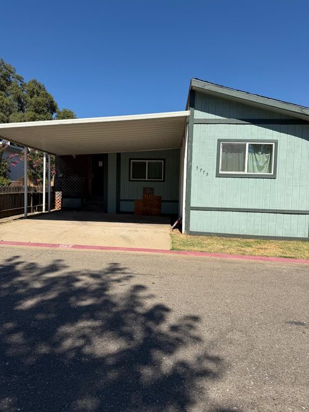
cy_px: 206
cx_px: 154
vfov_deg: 71.6
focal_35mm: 24
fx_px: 285
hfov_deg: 56.8
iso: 80
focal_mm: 6.76
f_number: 1.78
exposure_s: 1/5319
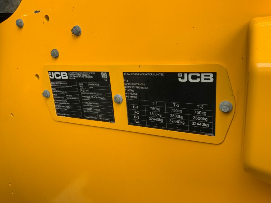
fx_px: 227
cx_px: 136
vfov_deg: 48.2
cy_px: 102
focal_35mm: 29
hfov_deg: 61.7
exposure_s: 1/122
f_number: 1.8
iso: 16
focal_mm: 3
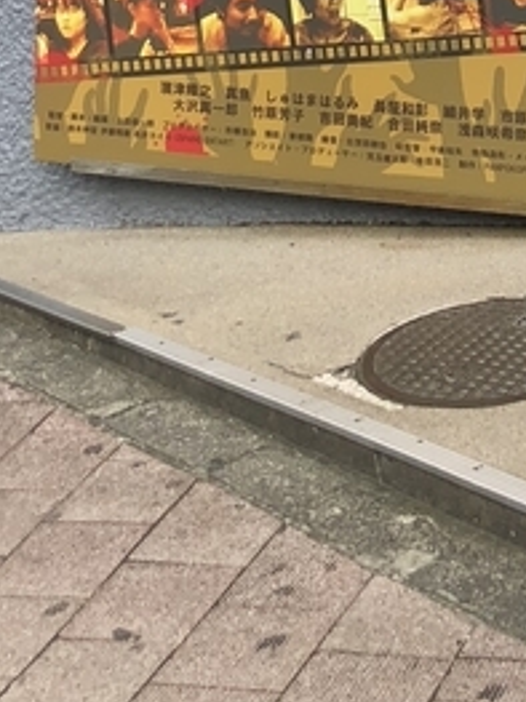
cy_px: -515
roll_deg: -0.7
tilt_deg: +1.6
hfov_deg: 13.4
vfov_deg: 15.7
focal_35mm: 109
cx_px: 502
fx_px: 2210
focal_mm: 3.99
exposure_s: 1/242
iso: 20
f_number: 1.8
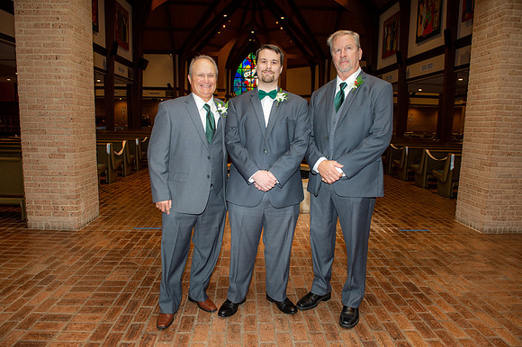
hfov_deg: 73.8
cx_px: 261
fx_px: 348
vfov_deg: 53.1
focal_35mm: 24
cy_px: 174
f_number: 5.6
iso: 1250
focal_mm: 24
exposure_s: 1/160
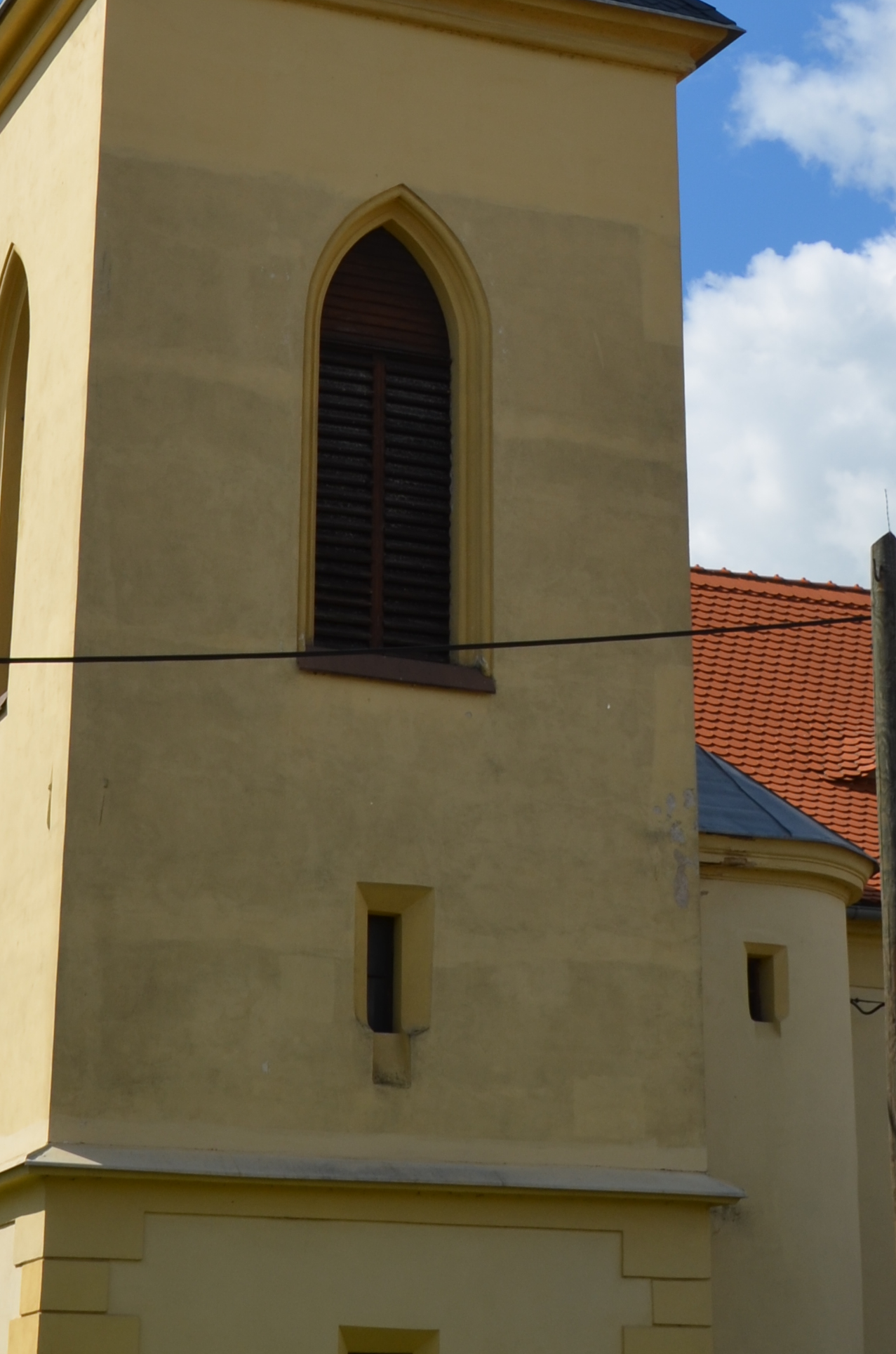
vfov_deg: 21.4
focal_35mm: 92
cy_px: -2
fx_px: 3450
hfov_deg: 14.8
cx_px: 542
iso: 100
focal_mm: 24
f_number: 8
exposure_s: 1/250
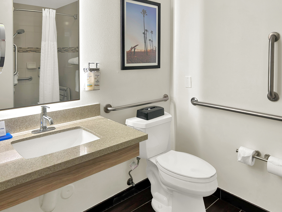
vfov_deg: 53.1
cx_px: 141
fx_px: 212
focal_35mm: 26
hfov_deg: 67.3
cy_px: 106
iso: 50
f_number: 1.5
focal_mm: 5.7
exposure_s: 1/120
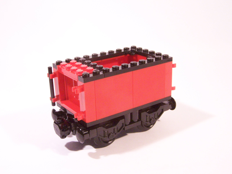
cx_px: 116
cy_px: 87
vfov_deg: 30.3
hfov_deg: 39.7
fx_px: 322
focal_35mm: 48
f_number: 3.2
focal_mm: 8
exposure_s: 1/30
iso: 400
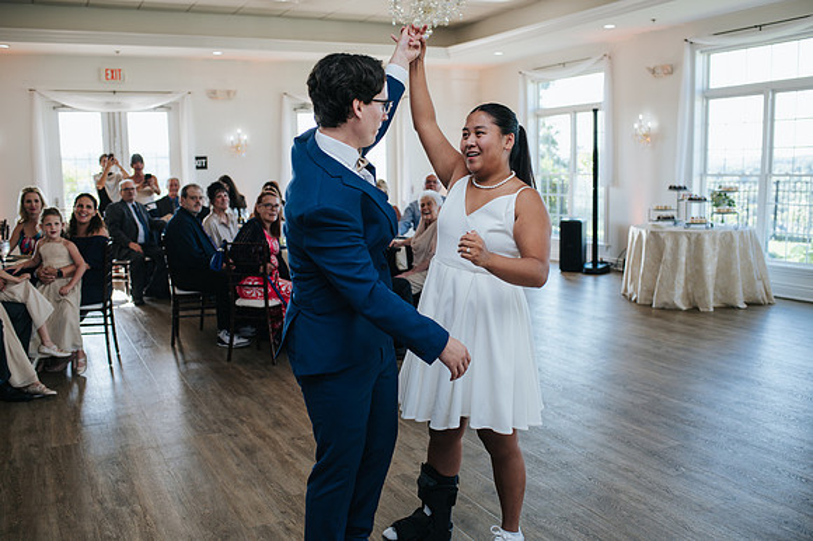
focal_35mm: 35
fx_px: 790
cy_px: 270
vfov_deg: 37.8
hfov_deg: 54.5
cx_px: 406
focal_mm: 35
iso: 280
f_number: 3.2
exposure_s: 1/200
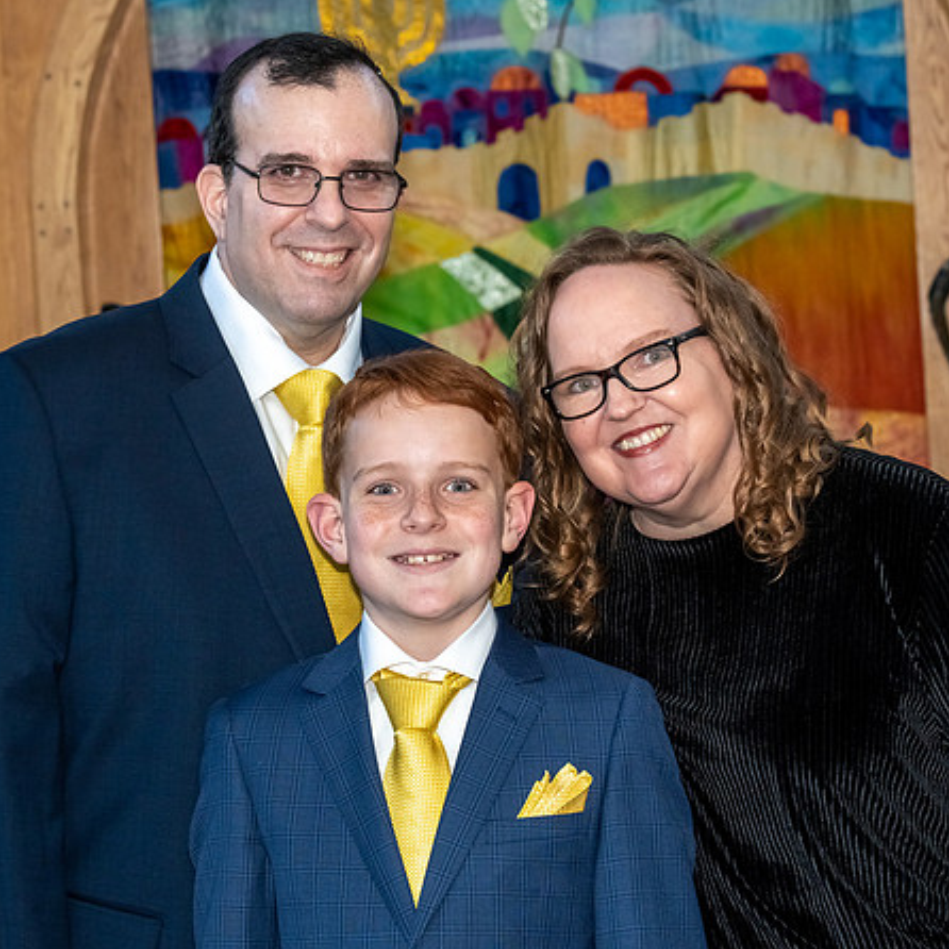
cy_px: 481
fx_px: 5180
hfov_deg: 10.5
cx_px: 433
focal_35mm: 167
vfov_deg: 10.5
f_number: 7.1
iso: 500
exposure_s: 1/250
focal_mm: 80
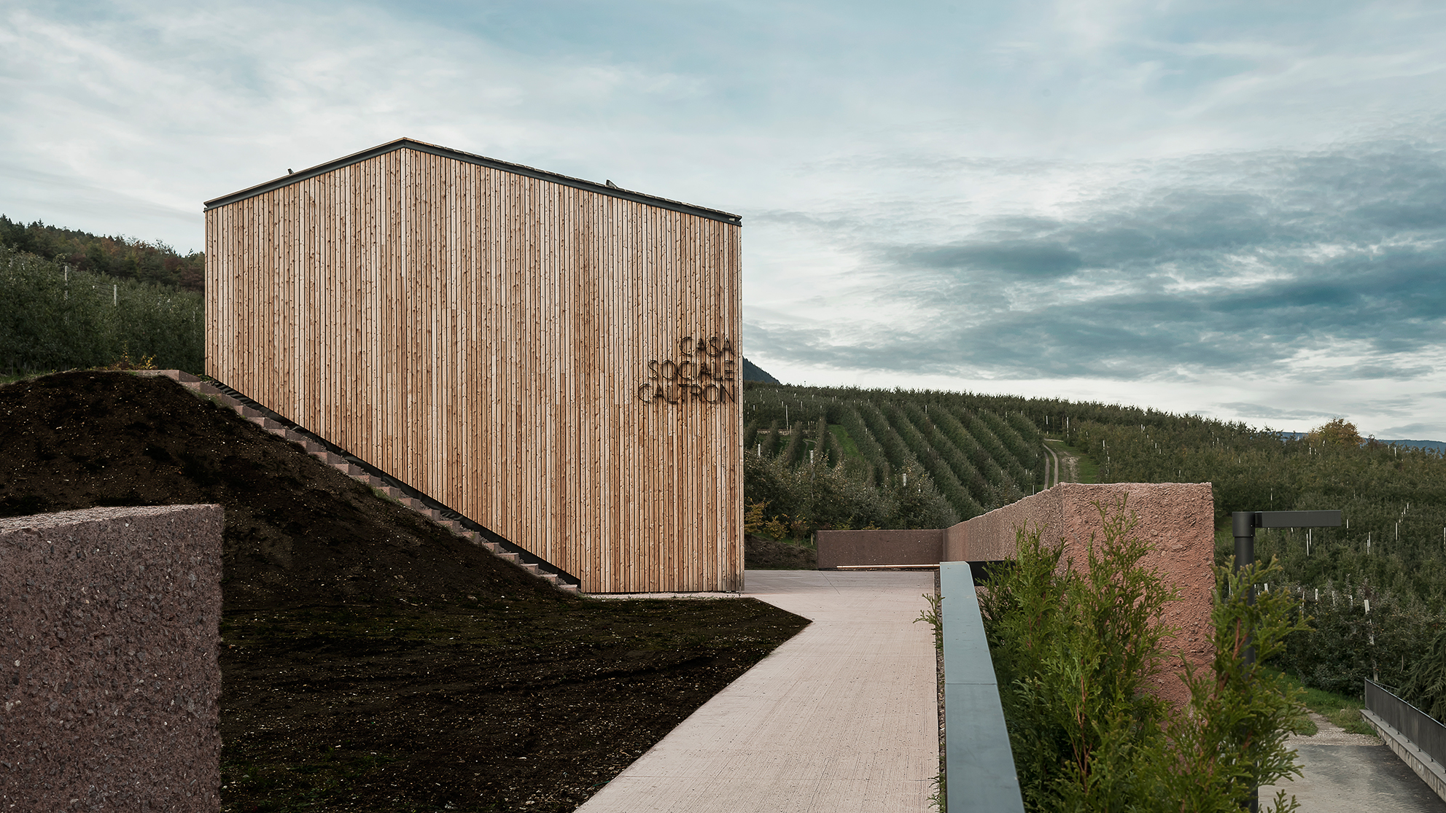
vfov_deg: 31.9
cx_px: 723
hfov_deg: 54.0
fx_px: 1419
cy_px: 469
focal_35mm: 37
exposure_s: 1/8
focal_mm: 35
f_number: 11
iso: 100
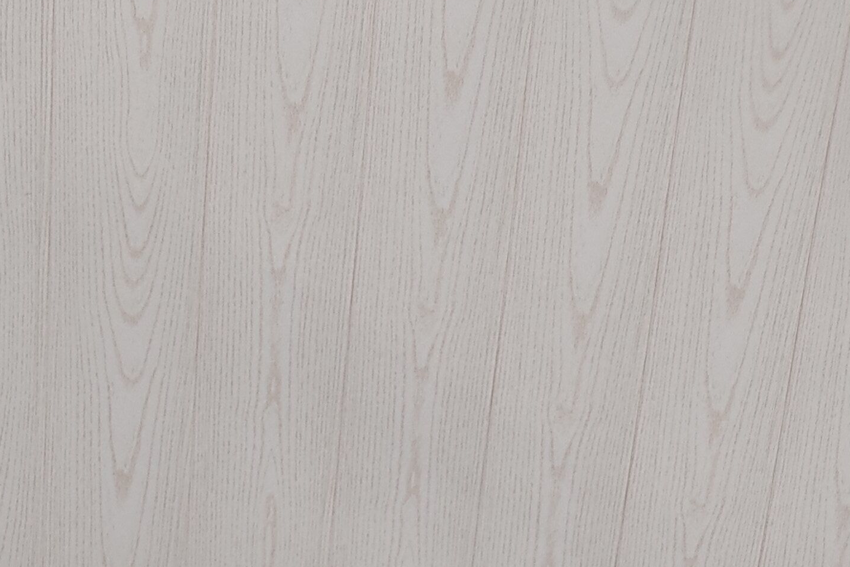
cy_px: 1023
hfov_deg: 25.4
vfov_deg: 15.4
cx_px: 5
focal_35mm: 76
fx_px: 1794
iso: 578
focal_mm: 4.74
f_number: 1.79
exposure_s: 1/33
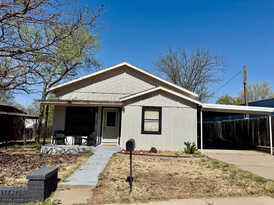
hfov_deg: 69.4
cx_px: 140
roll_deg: -2.1
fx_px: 198
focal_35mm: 25
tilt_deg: +6.3
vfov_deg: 54.9
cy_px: 99
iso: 80
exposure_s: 1/9009
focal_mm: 6.76
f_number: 1.78
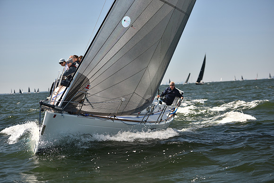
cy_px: 92
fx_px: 624
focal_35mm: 82
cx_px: 137
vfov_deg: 16.7
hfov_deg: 24.8
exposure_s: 1/1250
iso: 250
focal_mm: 82
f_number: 3.2
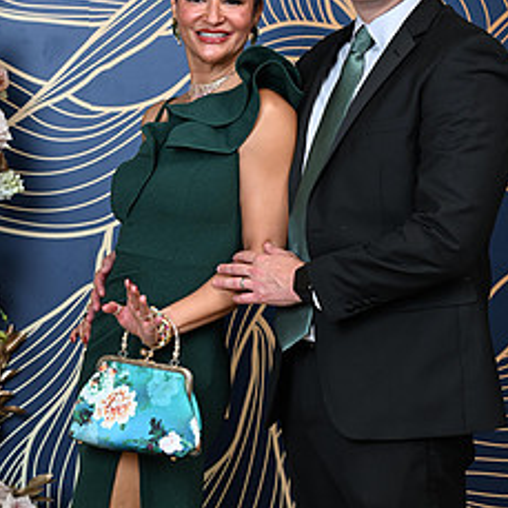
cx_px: 250
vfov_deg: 13.5
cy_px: 370
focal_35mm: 129
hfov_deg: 13.5
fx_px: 2142
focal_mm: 60
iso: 125
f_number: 5.6
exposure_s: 1/125
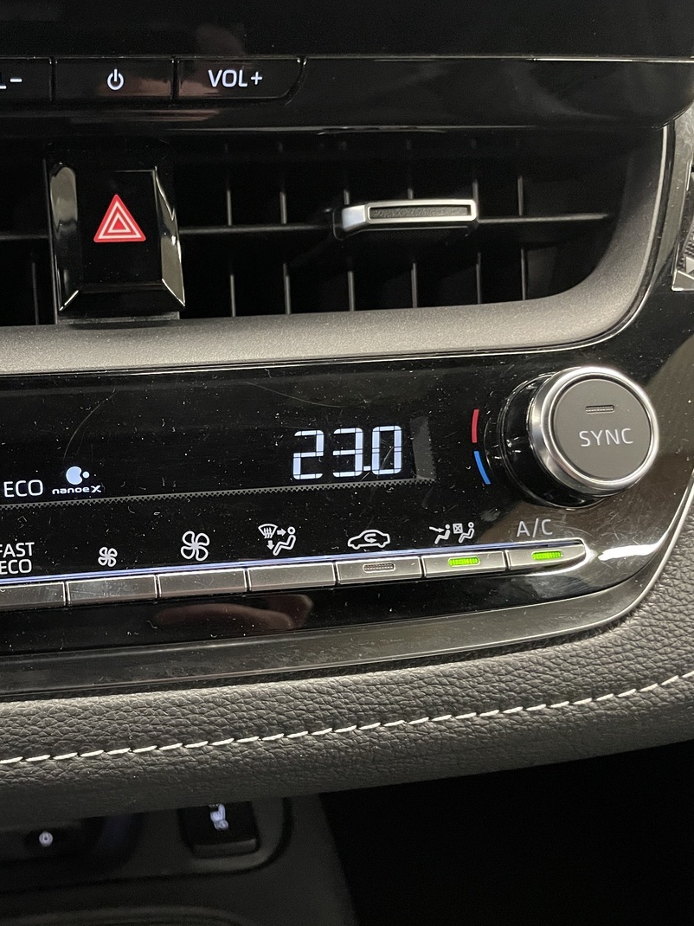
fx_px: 936
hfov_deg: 38.3
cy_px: 465
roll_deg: -1.0
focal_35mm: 35
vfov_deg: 52.6
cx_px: 91
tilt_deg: -28.1
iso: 640
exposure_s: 1/25
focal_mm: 4.2
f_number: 1.6
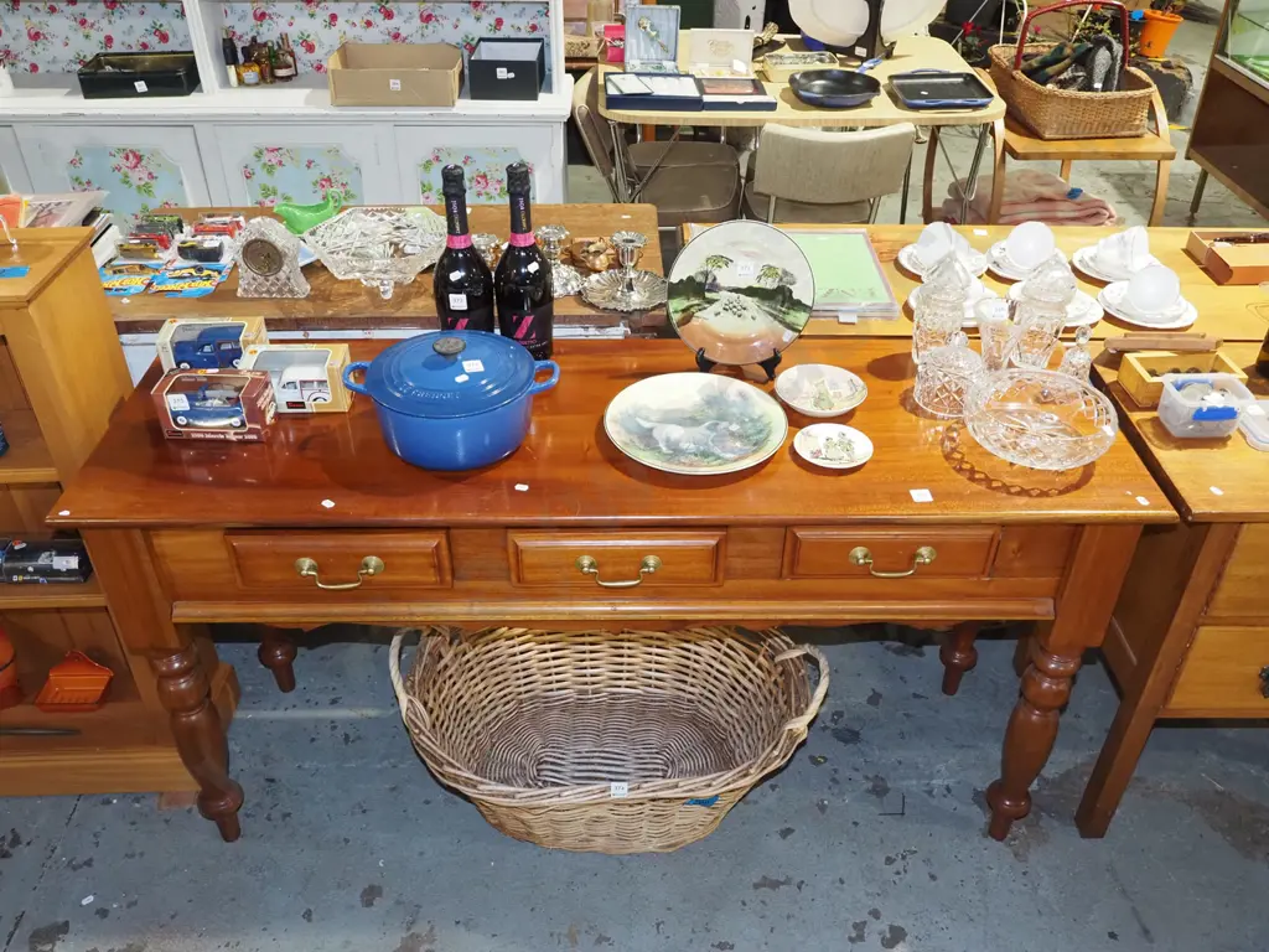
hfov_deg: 60.0
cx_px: 634
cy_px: 476
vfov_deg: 46.8
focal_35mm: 30
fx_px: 1100
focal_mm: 15
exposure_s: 1/60
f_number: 5.6
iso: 2500
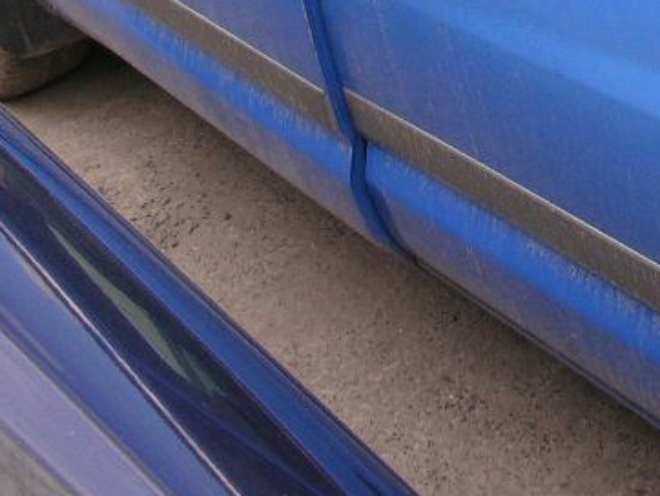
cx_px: 625
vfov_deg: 14.2
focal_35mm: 99
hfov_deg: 19.4
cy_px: -201
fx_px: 1889
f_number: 3
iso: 50
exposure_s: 1/143
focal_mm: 5.8
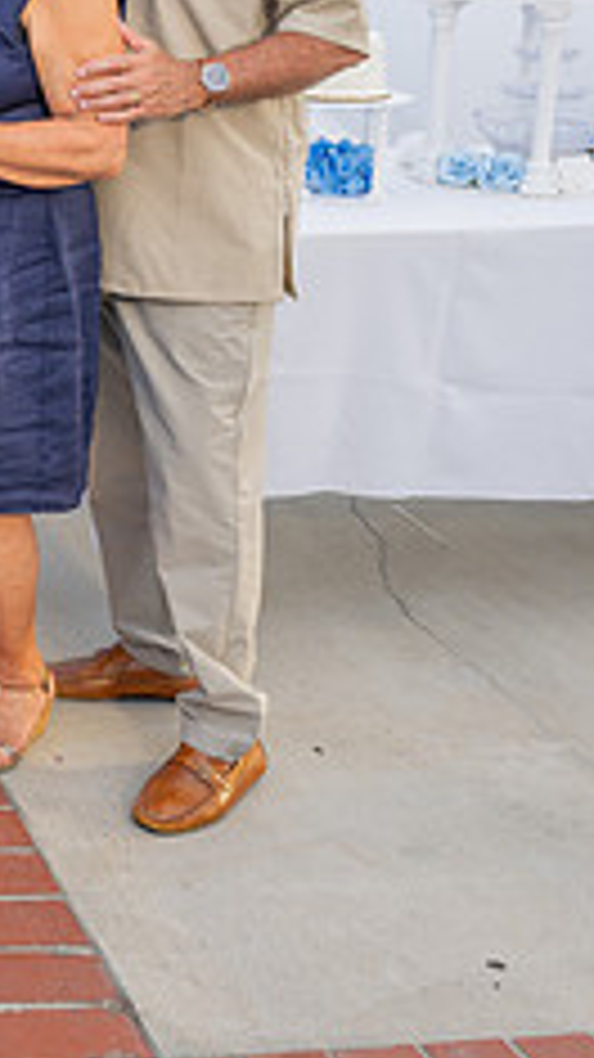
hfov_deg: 16.4
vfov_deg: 32.8
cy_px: 200
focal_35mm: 62
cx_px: -464
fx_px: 1738
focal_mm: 24
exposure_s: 1/125
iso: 200
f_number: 5.6
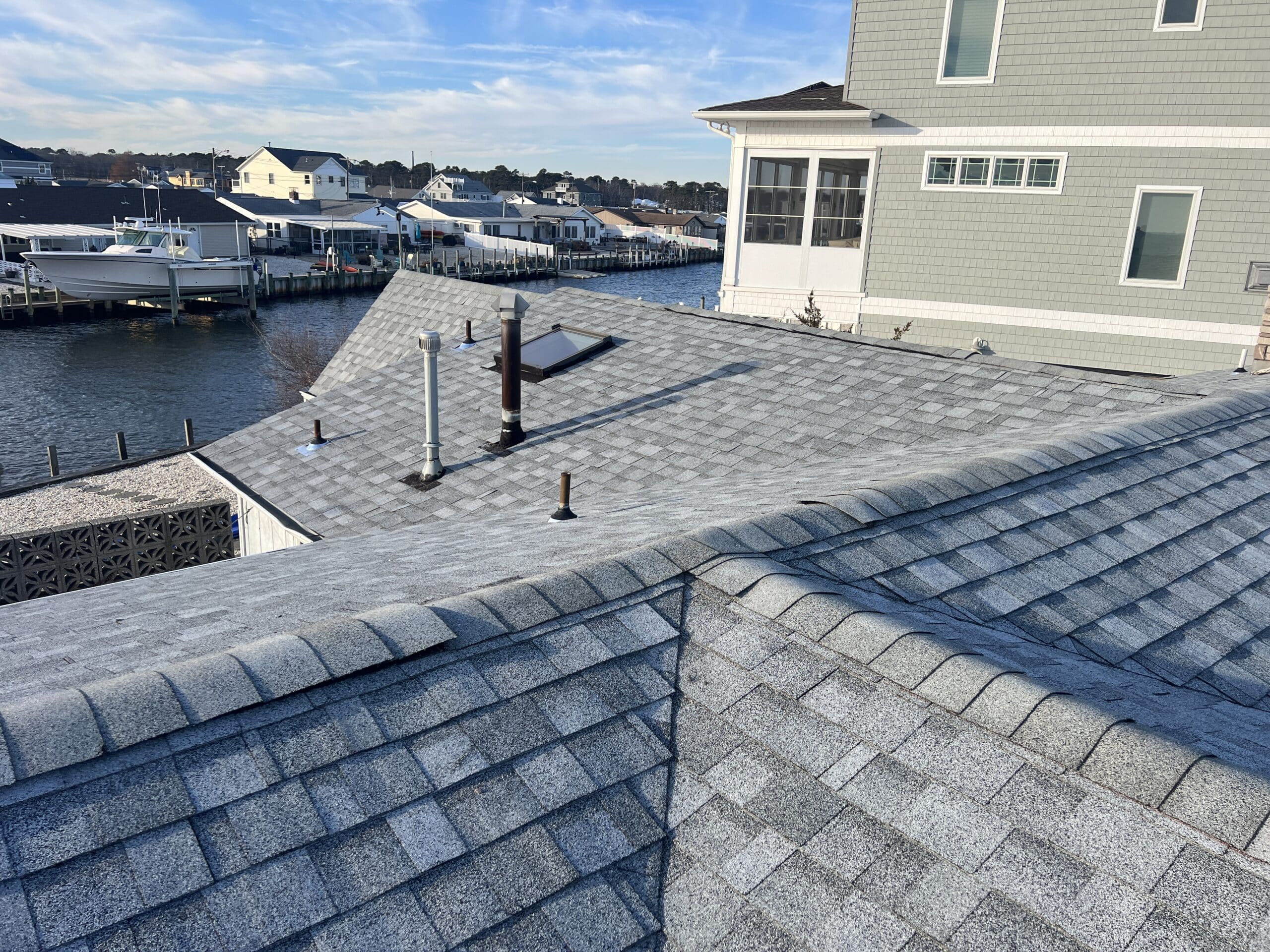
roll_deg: +0.7
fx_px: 954
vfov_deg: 53.1
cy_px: 476
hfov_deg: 67.3
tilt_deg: -16.1
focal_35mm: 26
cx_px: 635
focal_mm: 5.7
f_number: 1.5
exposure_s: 1/2299
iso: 50
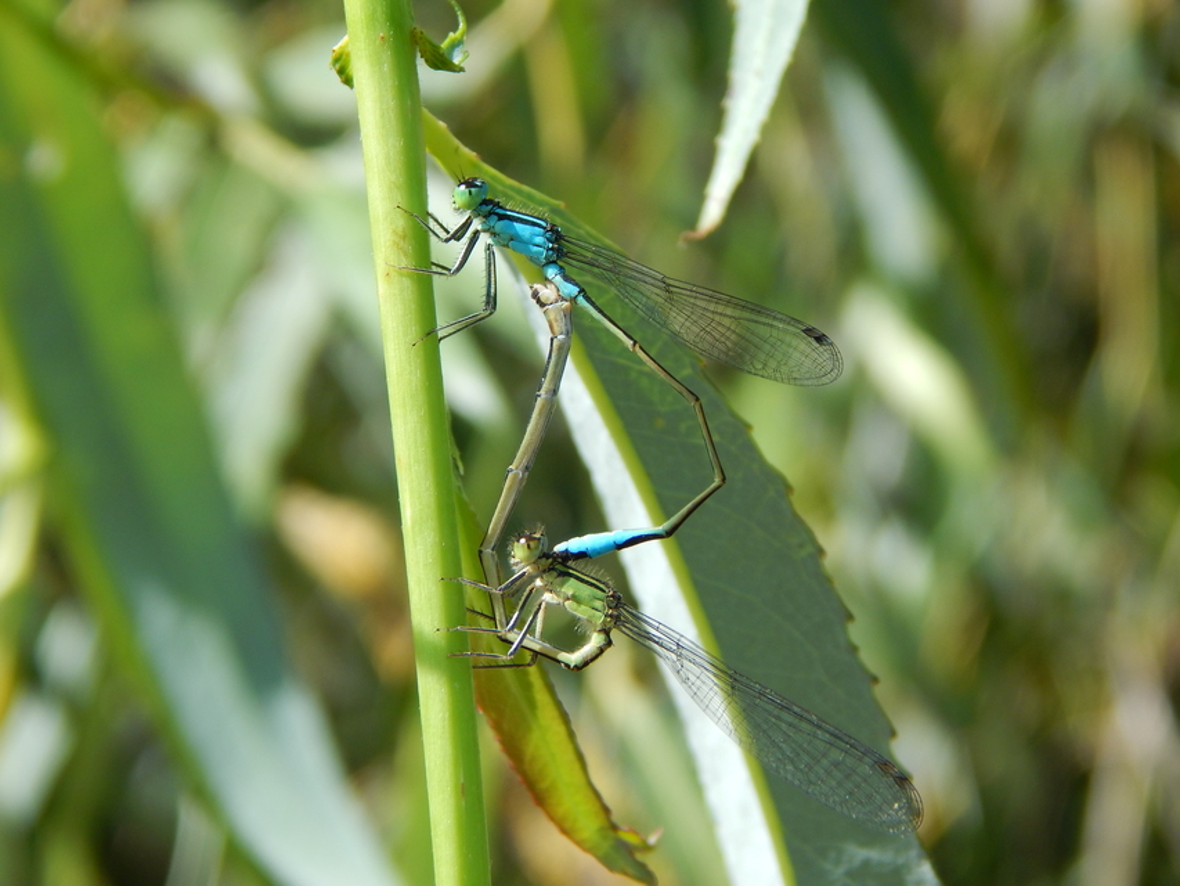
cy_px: 443
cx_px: 590
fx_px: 3546
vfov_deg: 14.2
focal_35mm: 104
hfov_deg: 18.9
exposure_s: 1/500
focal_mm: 18.7
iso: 125
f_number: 4.5
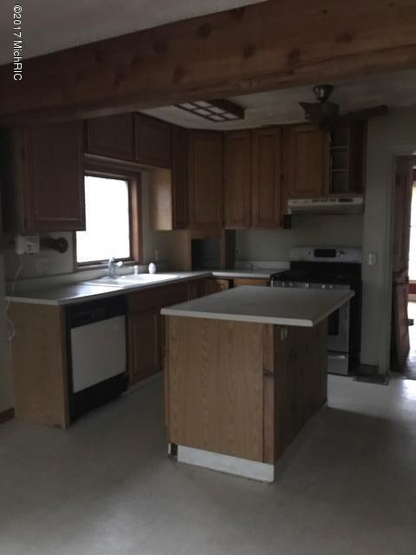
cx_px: 208
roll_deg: +0.2
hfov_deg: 49.7
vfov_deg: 63.4
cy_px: 278
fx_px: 449
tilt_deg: -5.3
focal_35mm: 28
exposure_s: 1/4
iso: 200
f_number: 1.8
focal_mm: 3.99
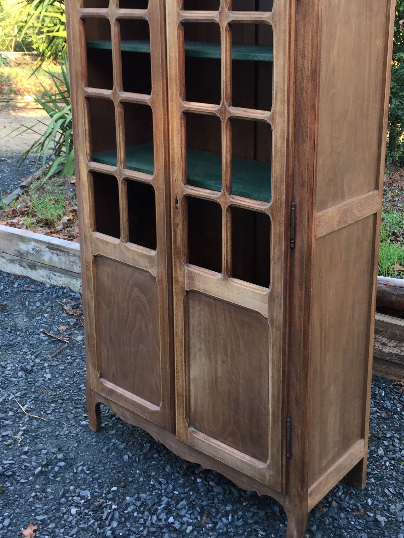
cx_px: 262
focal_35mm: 42
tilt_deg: -13.9
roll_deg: +1.0
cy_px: 191
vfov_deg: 44.3
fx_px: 654
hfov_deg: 34.1
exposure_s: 1/50
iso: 40
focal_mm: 4.15
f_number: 2.2
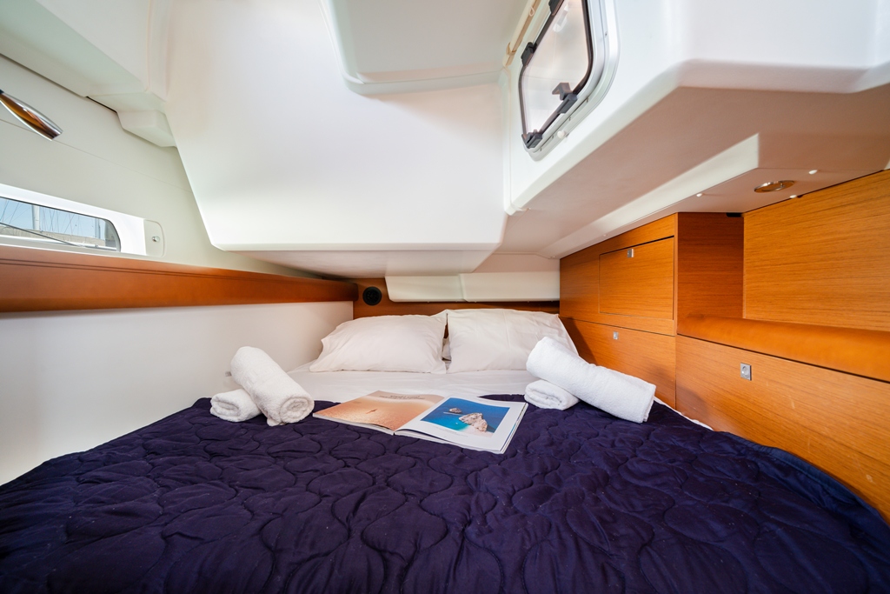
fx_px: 321
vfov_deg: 85.4
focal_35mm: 13
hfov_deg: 108.3
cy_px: 297
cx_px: 445
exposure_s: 1/2
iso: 400
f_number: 9
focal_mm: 13
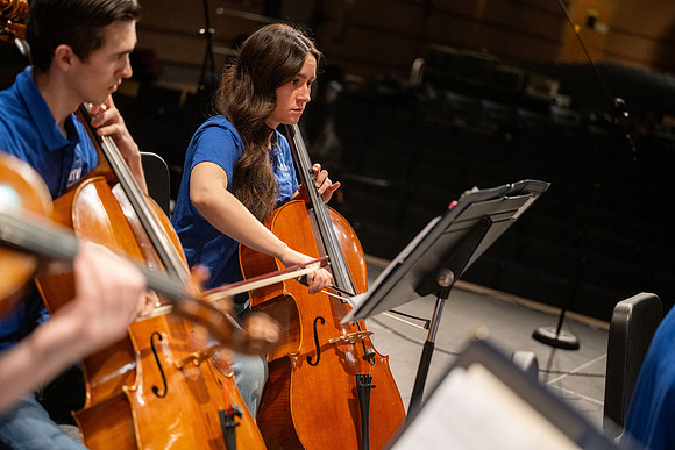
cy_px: 225
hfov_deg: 28.8
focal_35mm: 70
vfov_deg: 19.5
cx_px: 338
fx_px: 1313
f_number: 2.8
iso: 3200
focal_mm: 70
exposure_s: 1/320
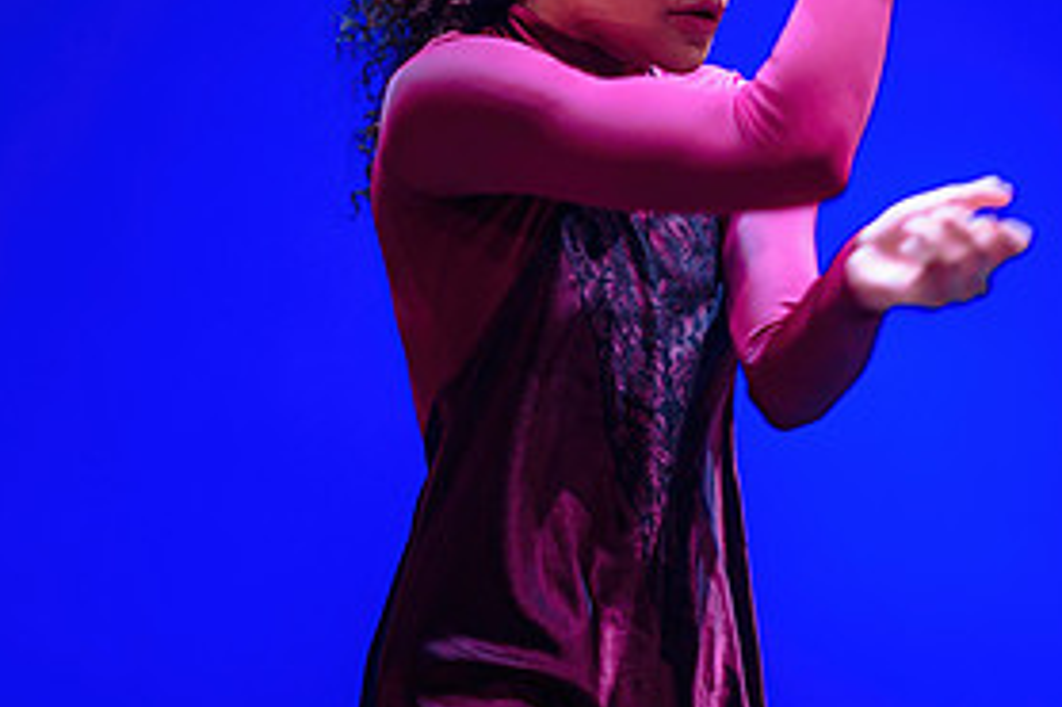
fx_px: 6456
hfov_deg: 9.4
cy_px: 394
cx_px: 913
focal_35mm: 219
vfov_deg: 6.3
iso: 1250
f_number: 1.4
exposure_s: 1/250
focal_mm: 105
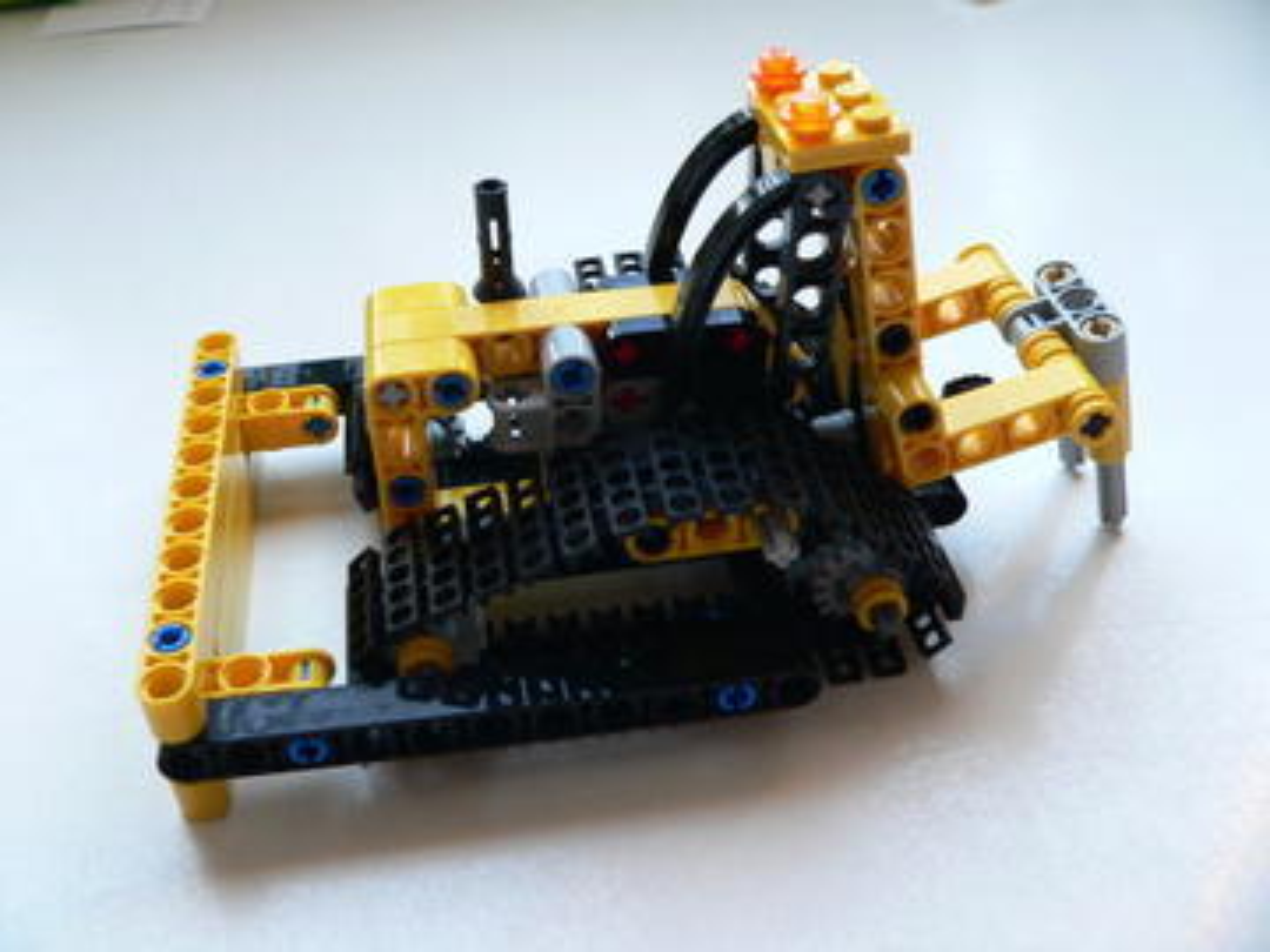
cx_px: 635
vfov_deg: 39.7
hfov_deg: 51.4
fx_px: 1321
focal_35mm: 36
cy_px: 476
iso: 200
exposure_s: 1/15
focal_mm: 6
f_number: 2.8
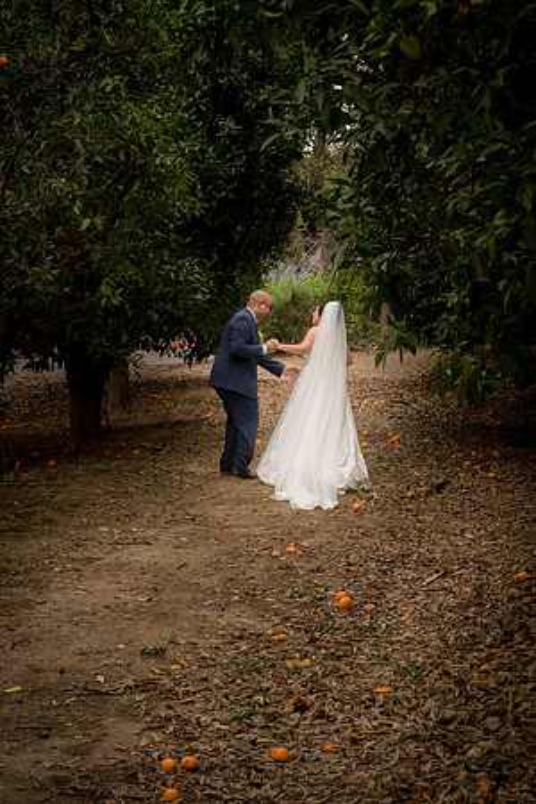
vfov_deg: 28.8
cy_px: 402
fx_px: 1563
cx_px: 268
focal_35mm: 70
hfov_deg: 19.5
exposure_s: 1/25
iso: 640
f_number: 14
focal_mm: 70
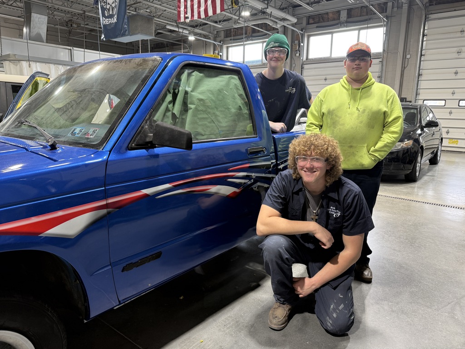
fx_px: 322
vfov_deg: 56.8
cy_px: 174
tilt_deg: -11.4
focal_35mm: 24
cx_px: 232
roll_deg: -2.0
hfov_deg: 71.6
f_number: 1.78
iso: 125
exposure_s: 1/60
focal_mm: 6.76
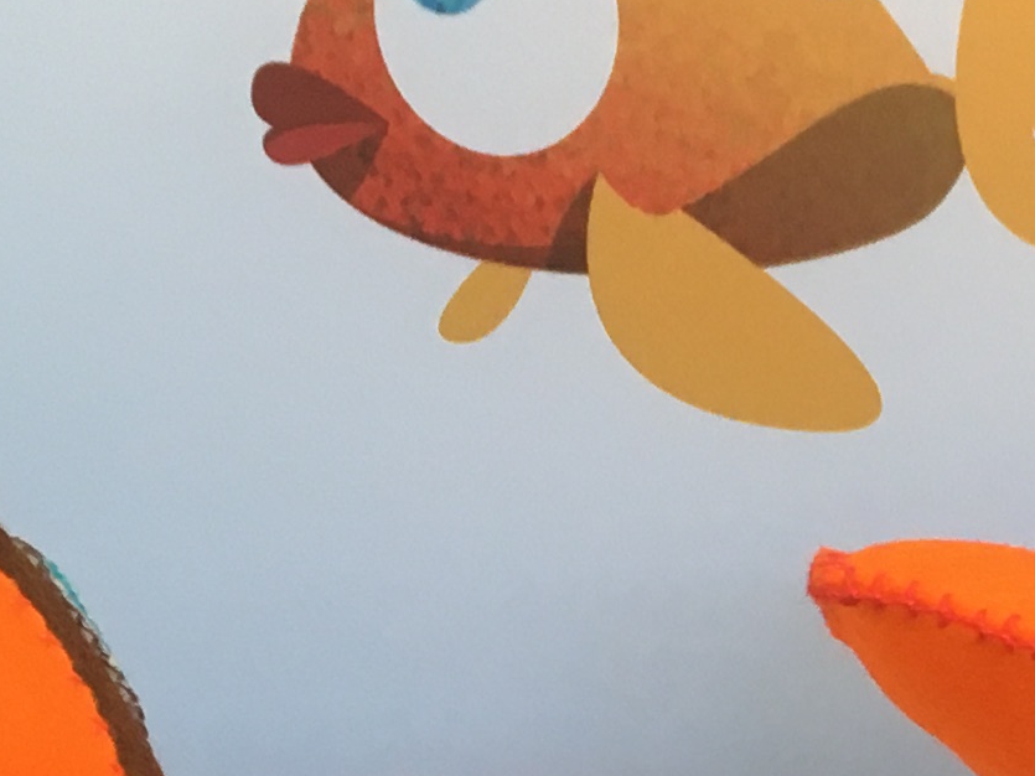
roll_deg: +1.7
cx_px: 1515
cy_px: 1205
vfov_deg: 10.2
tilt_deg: -14.8
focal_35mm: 140
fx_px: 4185
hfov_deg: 13.4
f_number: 2.2
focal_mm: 4.15
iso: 80
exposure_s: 1/33
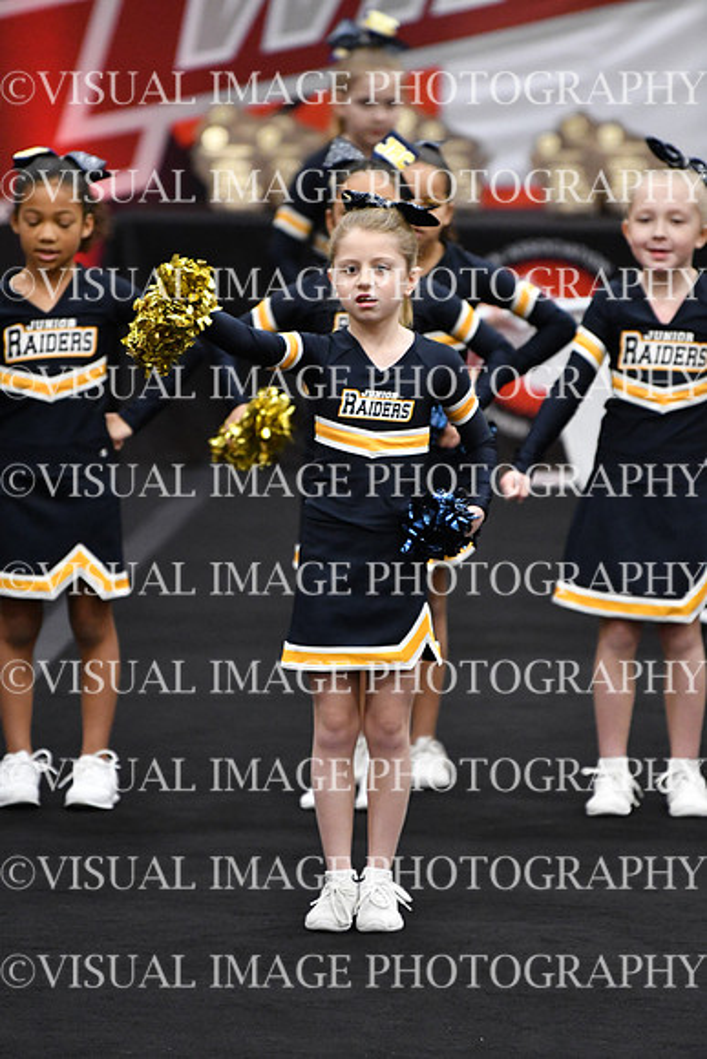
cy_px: 530
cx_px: 354
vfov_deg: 6.9
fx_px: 8832
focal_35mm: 300
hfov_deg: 4.6
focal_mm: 200
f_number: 2.8
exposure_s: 1/800
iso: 5000
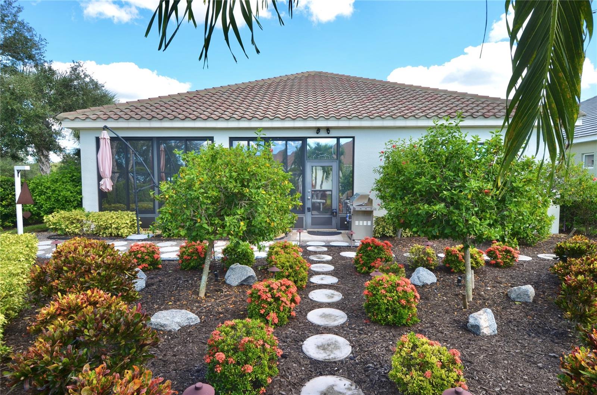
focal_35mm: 36
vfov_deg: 36.7
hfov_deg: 53.2
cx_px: 298
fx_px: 596
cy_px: 198
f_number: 8
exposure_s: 1/250
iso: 200
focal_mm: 24
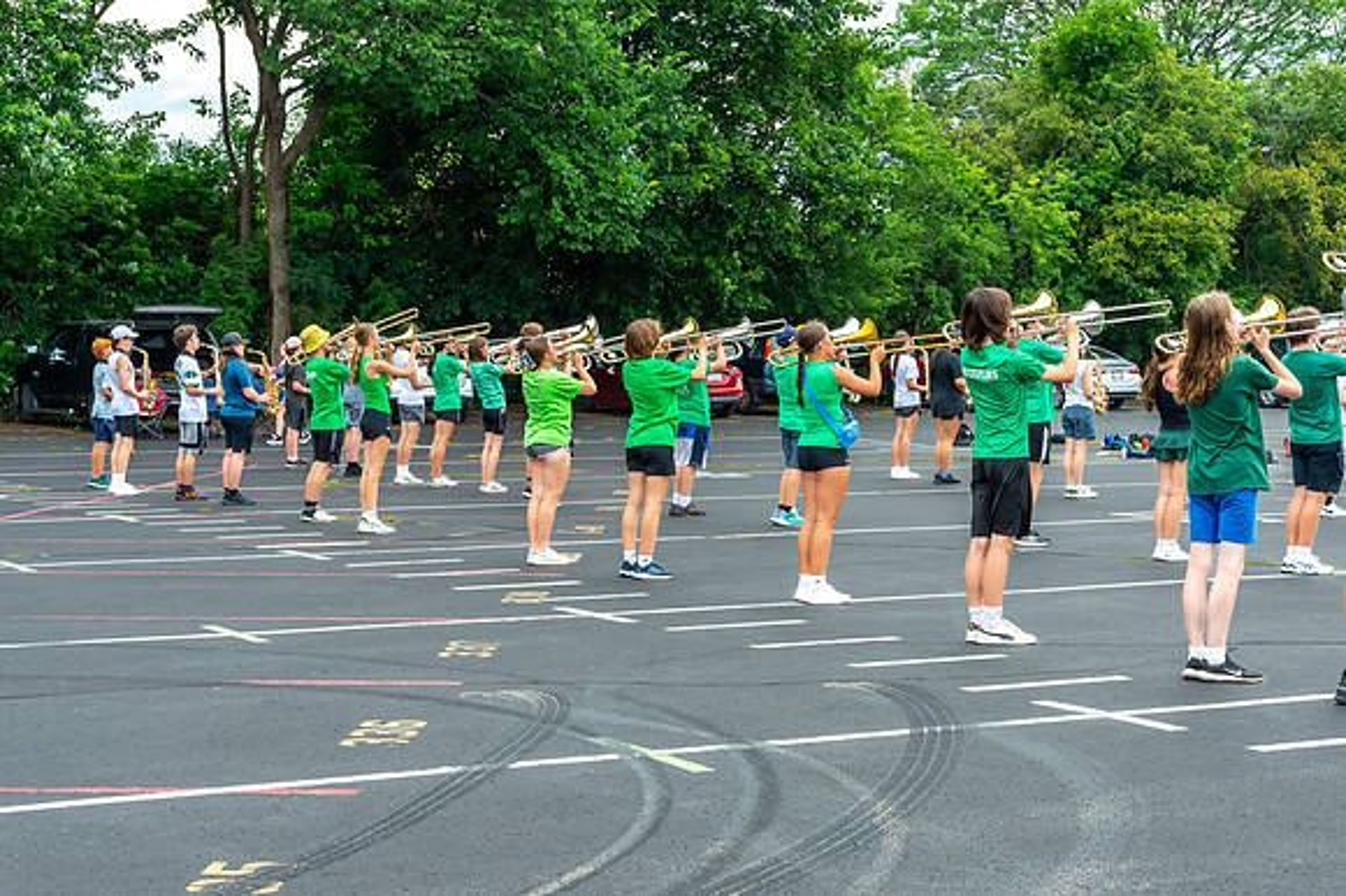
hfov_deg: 31.0
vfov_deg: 20.9
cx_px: 673
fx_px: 2429
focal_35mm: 65
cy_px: 448
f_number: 13
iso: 1250
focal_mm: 65
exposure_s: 1/400
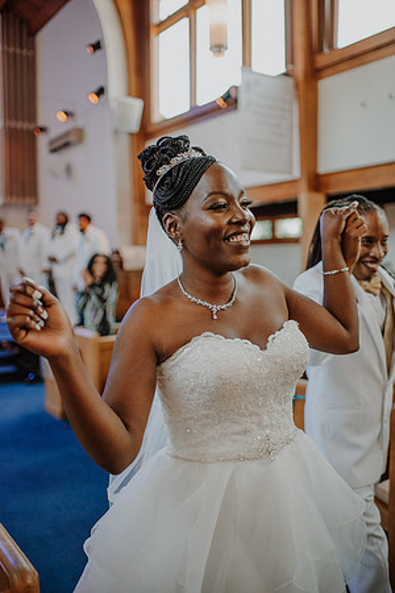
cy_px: 296
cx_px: 198
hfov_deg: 37.9
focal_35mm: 35
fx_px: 576
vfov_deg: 54.4
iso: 1400
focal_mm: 35
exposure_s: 1/1250
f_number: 1.8
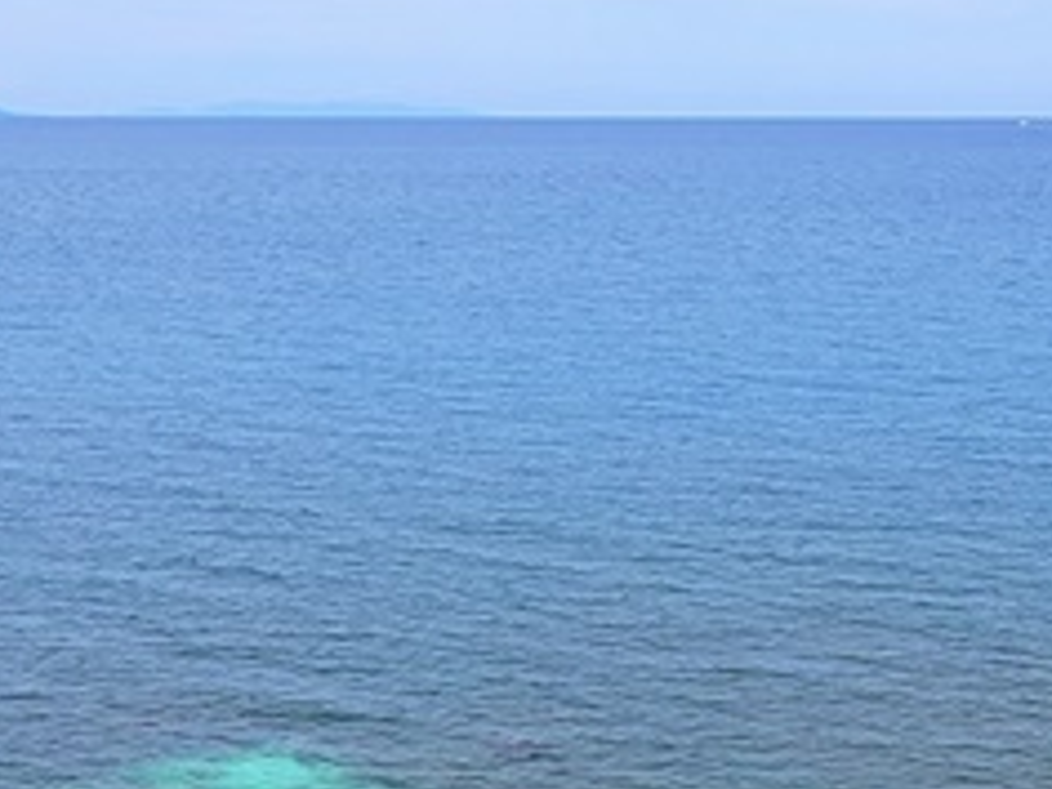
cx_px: 744
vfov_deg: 24.5
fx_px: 1671
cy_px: 896
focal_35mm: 55
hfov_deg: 34.4
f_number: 2.2
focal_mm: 2.2
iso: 50
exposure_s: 1/1962
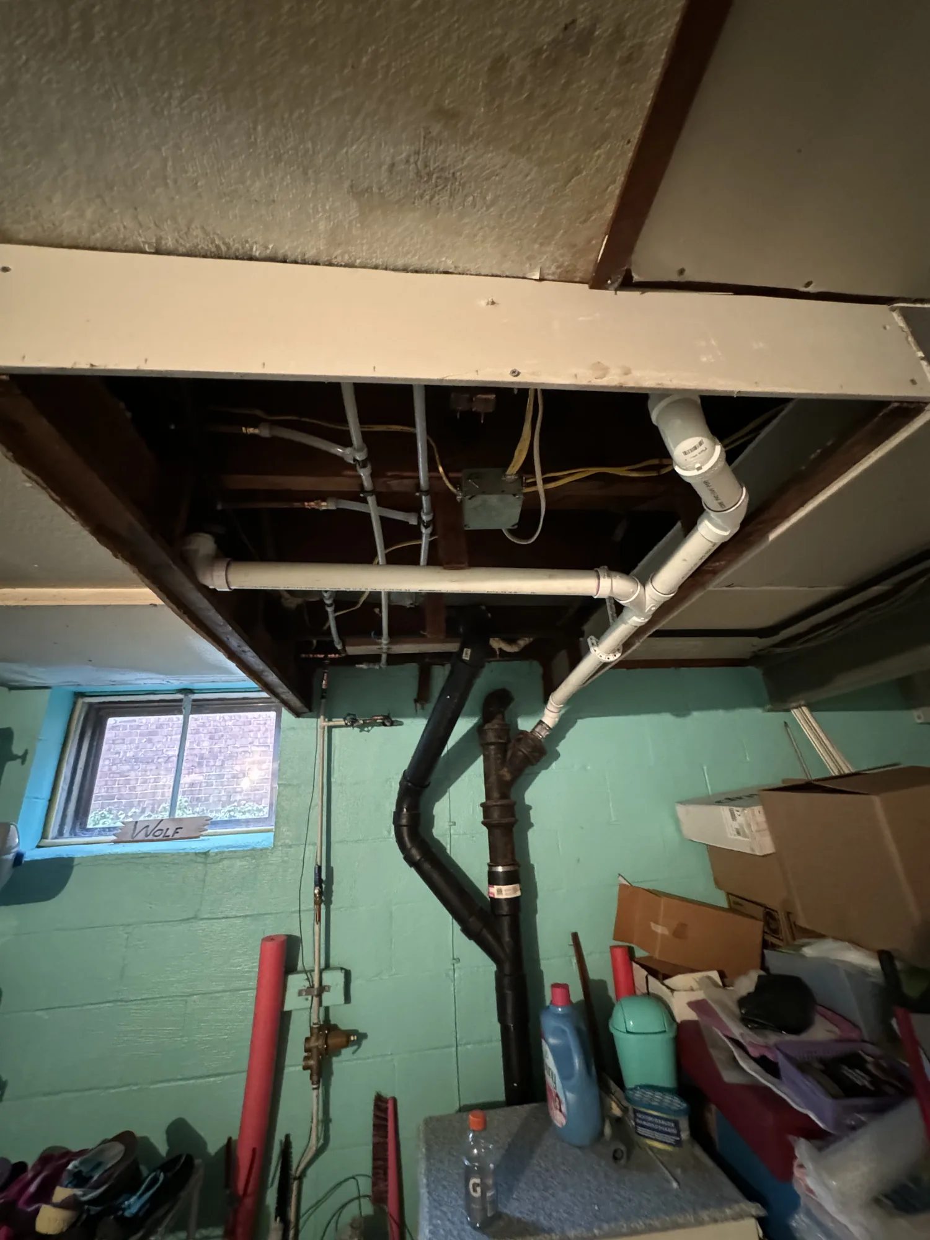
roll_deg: +4.0
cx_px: 465
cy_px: 620
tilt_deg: +21.8
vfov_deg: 102.1
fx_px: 502
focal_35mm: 14
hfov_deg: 85.7
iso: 1250
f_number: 2.2
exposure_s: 1/30
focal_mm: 2.2
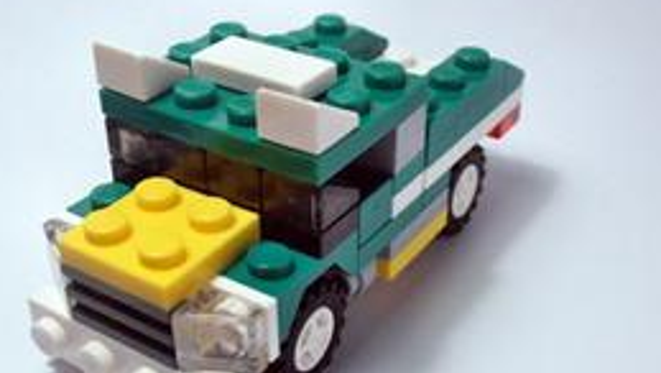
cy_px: 230
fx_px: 982
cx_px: 319
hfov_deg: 37.2
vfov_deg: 21.4
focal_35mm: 56
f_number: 3.9
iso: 80
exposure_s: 1/80
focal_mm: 6.61
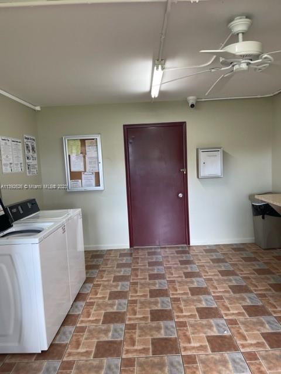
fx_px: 281
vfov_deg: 67.3
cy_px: 187
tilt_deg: -4.1
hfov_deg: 53.1
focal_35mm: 26
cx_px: 140
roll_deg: +0.9
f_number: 1.6
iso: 80
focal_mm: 5.1
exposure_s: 1/60
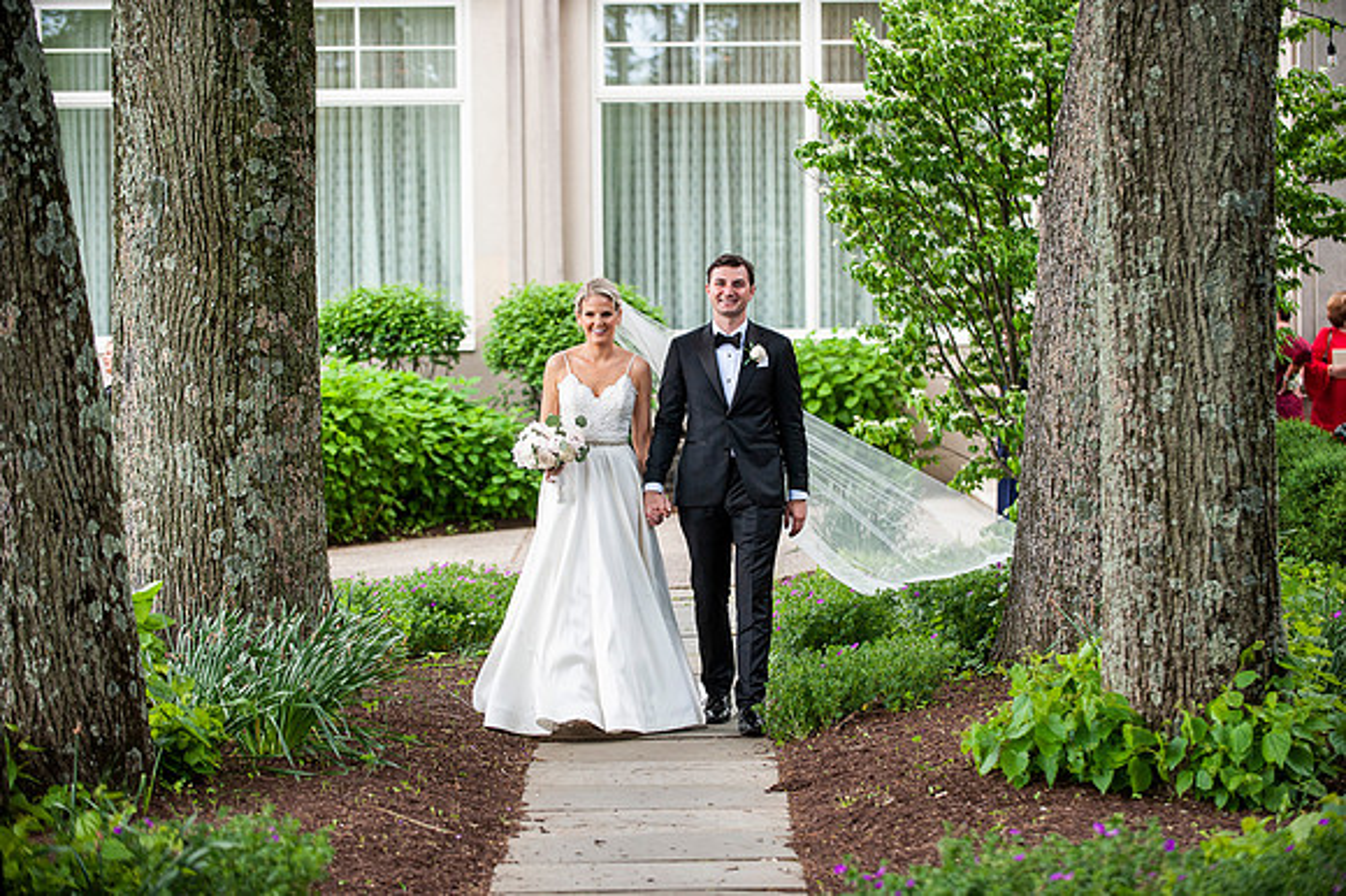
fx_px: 3923
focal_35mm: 105
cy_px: 448
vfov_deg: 13.0
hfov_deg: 19.5
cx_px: 673
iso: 640
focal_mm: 105
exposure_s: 1/400
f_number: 3.5
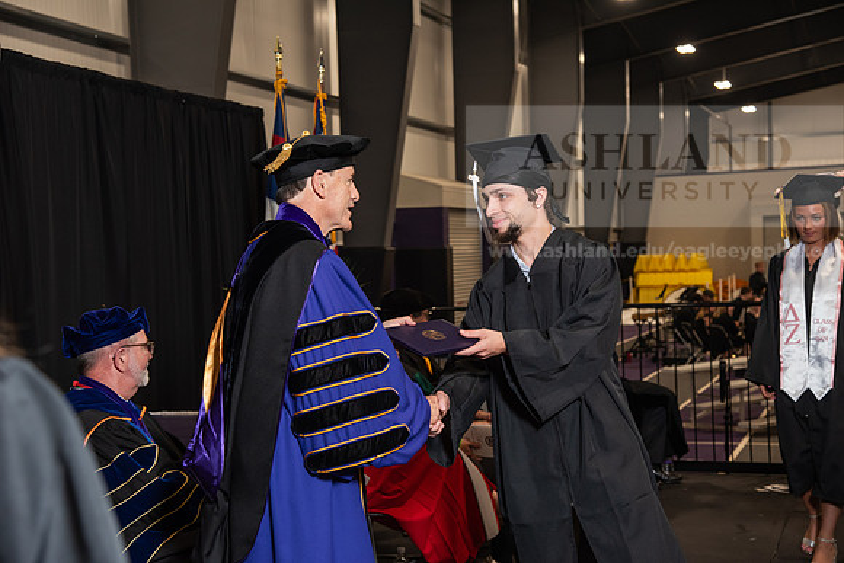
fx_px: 1524
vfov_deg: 20.9
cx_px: 422
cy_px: 282
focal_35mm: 65
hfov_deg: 31.0
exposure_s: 1/125
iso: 1600
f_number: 5.6
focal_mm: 65
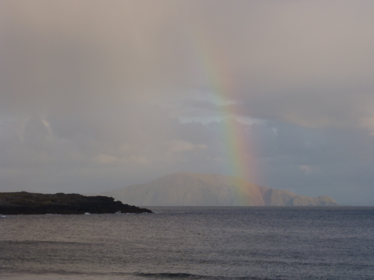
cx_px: 187
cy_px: 140
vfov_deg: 11.1
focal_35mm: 134
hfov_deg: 14.7
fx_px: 1448
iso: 100
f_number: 4
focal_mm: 24.2
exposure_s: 1/400
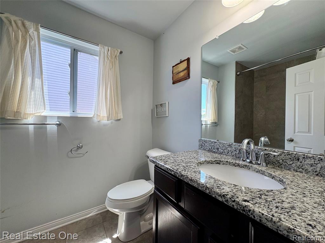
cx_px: 162
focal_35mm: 14
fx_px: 131
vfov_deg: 85.7
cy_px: 122
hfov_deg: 102.1
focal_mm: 2.22
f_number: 2.2
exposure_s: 1/125
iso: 64
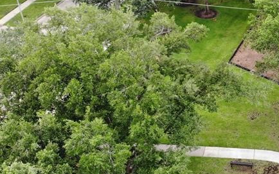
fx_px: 456
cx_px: 257
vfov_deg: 21.5
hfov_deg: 32.2
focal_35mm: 60
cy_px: 54
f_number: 2.8
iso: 107
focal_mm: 4.5
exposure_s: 1/108
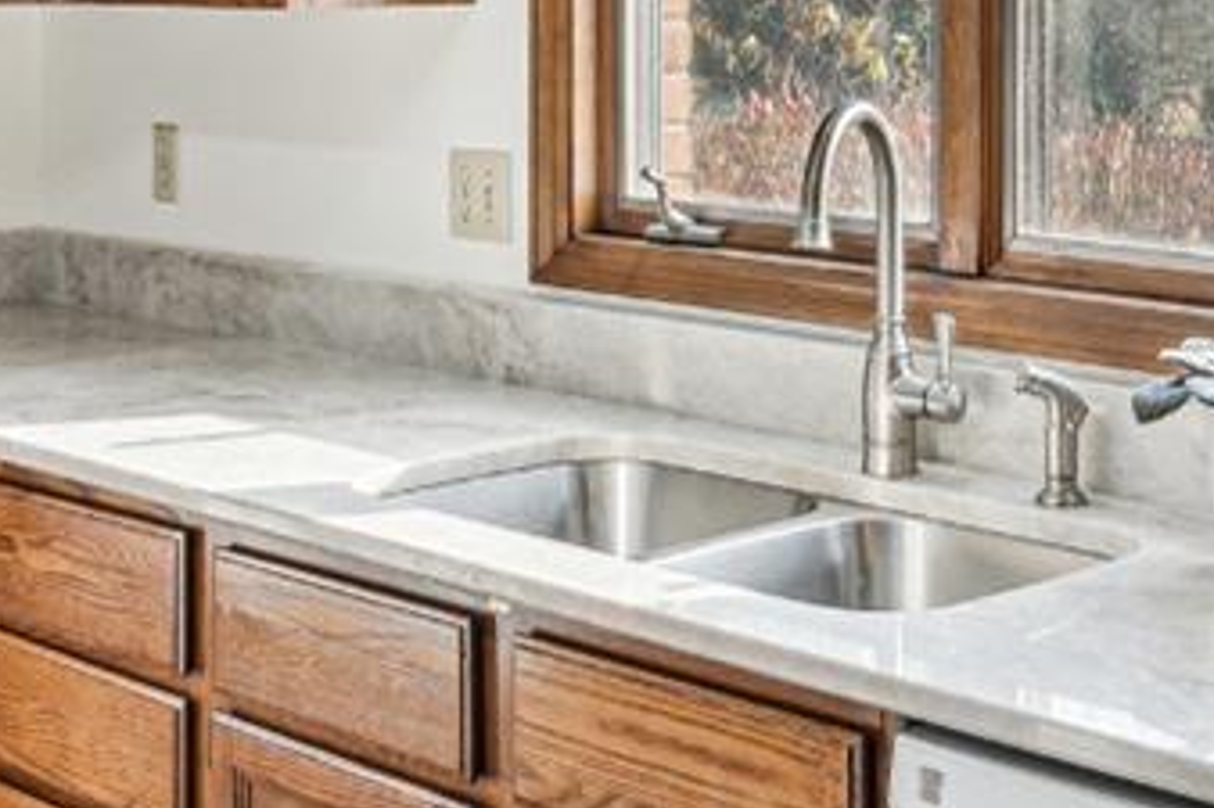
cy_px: -79
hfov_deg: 28.5
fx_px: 2393
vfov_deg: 18.4
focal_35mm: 71
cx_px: 661
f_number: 8
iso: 100
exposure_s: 1/8
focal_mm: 16
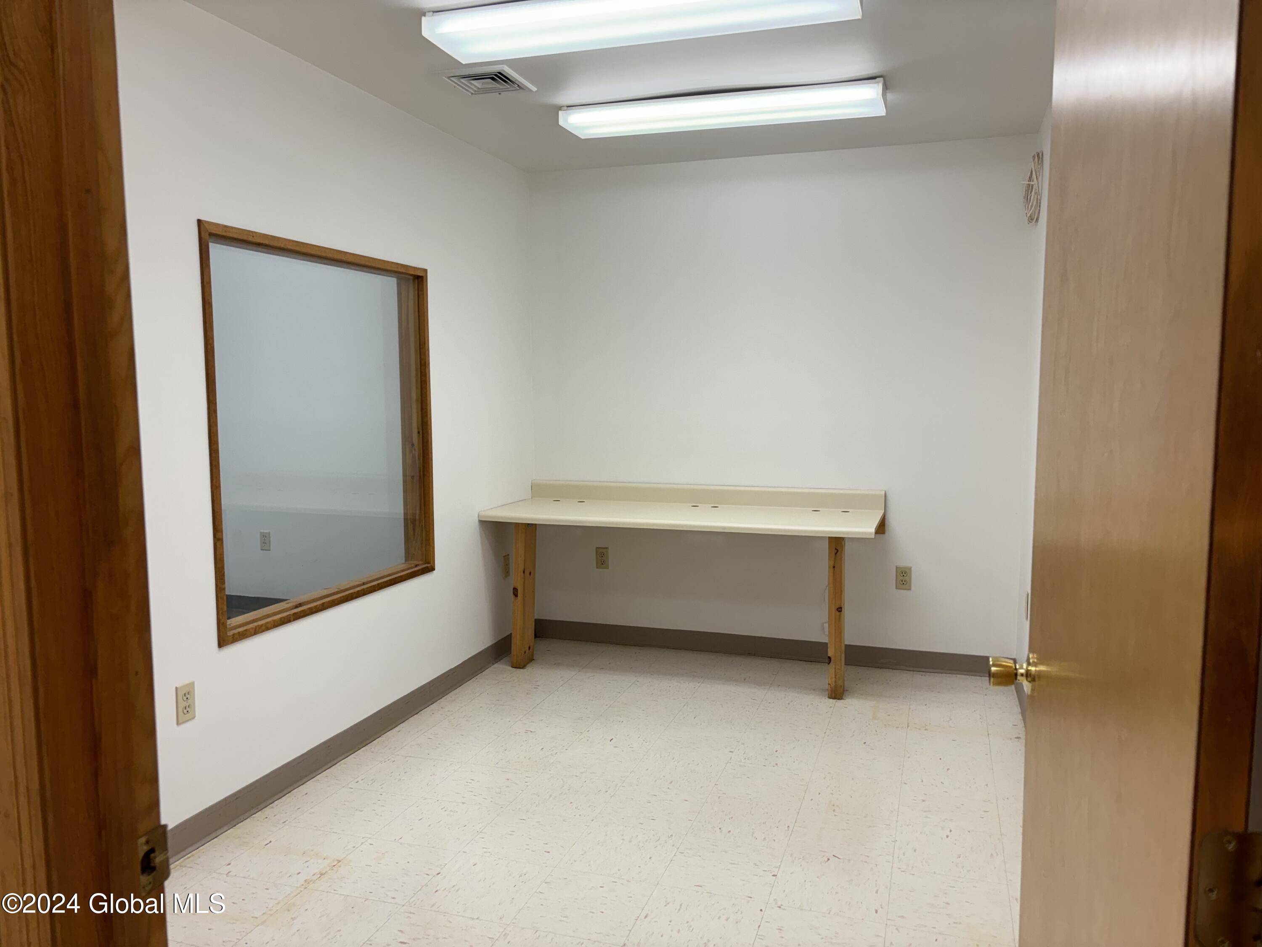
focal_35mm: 26
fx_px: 948
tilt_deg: -6.8
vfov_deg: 53.1
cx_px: 631
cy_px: 474
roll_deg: +0.4
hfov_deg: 67.3
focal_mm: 5.96
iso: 50
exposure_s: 1/120
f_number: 1.6
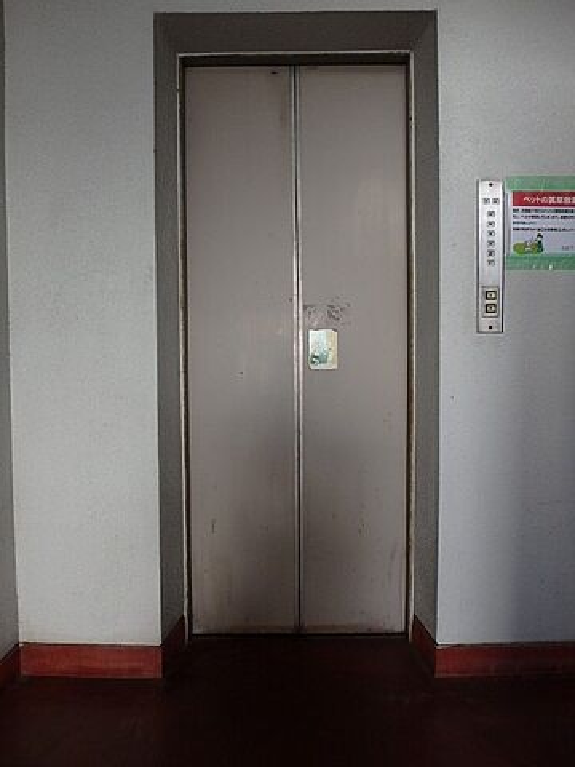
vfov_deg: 79.0
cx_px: 288
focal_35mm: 21
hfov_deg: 63.4
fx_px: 465
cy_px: 384
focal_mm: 3.7
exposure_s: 1/25
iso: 200
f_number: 3.5
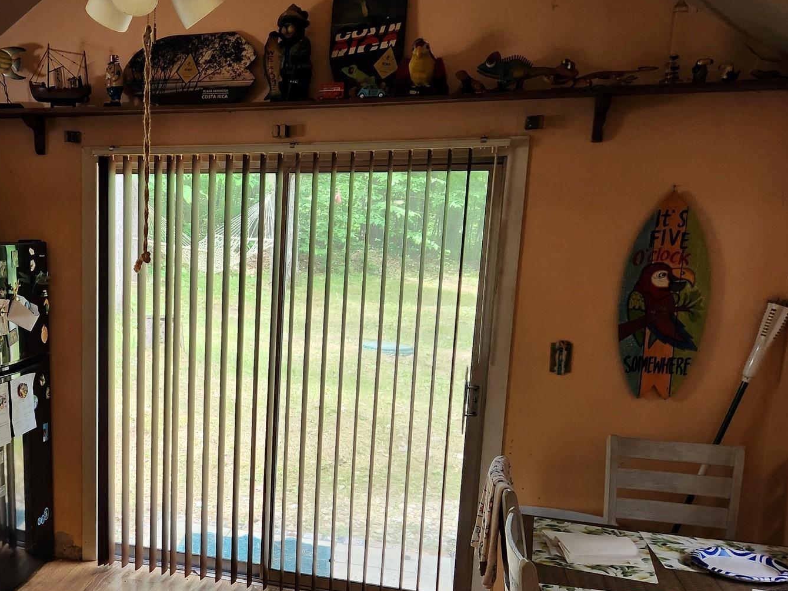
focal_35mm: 39
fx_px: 888
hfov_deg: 44.9
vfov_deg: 36.5
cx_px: 132
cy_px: 382
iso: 250
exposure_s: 1/120
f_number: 1.8
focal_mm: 5.4
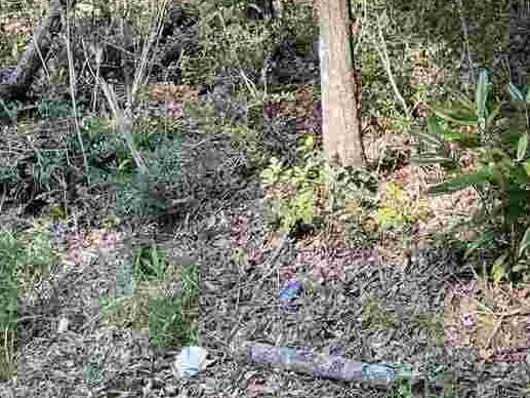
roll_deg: +2.9
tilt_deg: +1.7
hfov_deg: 18.6
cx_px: 509
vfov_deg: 13.5
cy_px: -195
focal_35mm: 103
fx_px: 1577
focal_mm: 5.1
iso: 32
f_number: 1.6
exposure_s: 1/291
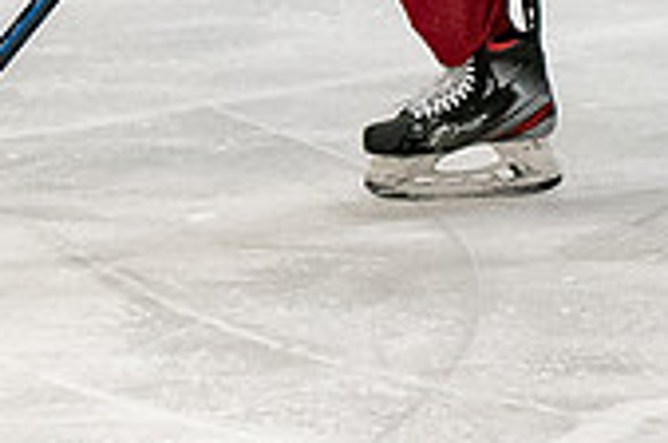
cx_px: 443
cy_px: -470
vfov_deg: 1.9
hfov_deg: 2.9
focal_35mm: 712
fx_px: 13187
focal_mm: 80
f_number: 3.5
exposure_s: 1/800
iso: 2000
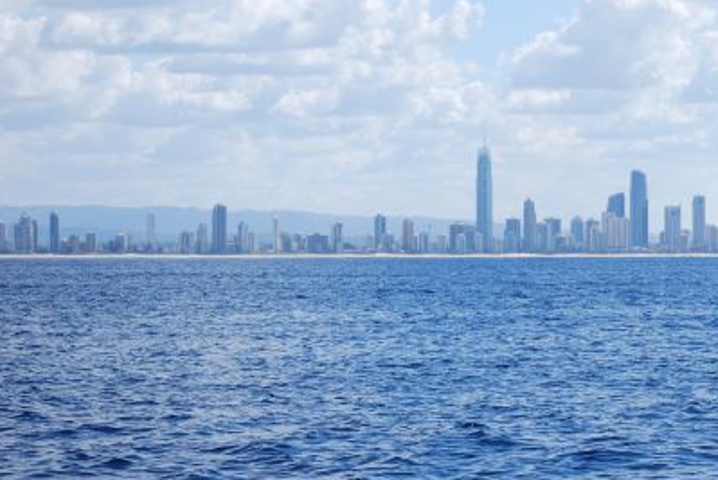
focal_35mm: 149
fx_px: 2975
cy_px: 189
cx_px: 565
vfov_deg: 9.2
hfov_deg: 13.7
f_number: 6.3
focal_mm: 62
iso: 100
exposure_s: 1/640
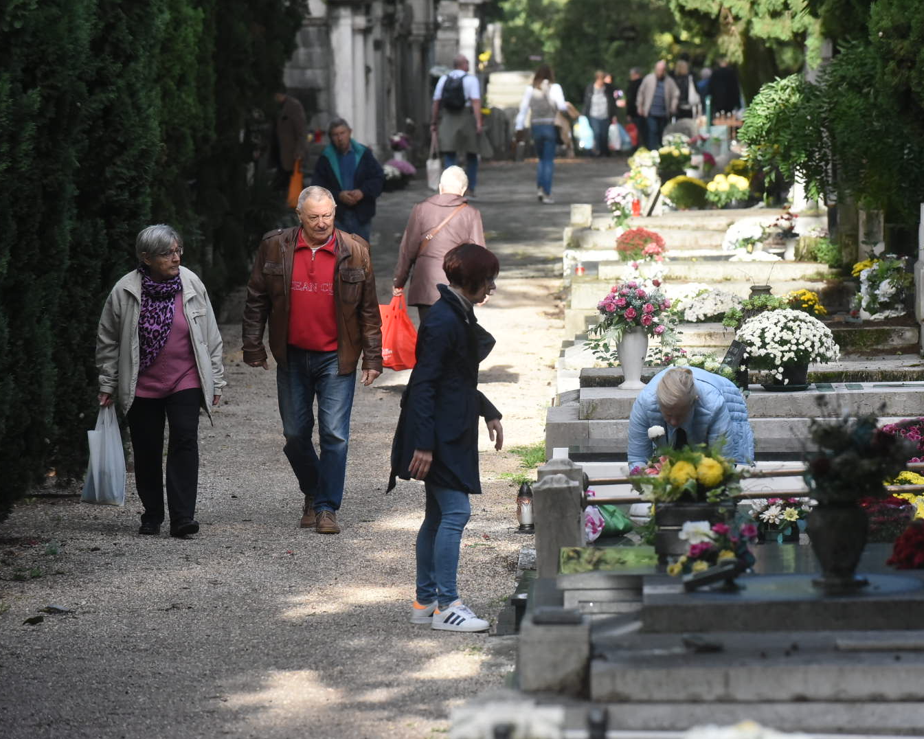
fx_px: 6180
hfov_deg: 8.5
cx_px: 548
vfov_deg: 6.8
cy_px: 370
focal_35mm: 226
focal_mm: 200
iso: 5000
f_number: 7.1
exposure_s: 1/3200
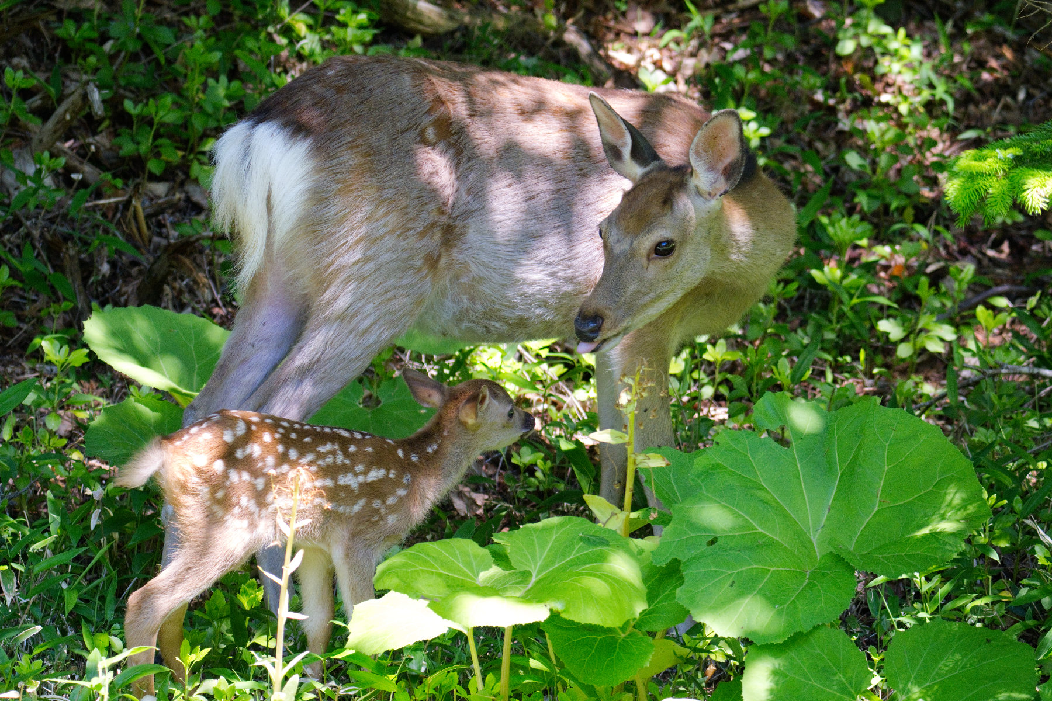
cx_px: 526
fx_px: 7831
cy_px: 350
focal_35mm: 268
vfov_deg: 5.1
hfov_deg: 7.7
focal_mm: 178.8
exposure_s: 1/250
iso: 2000
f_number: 5
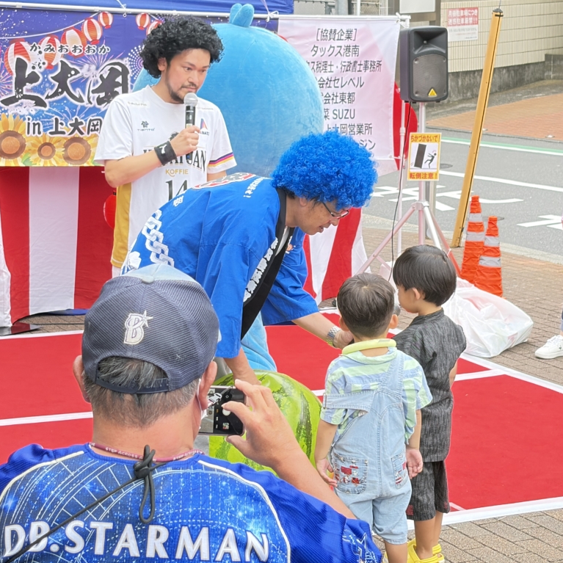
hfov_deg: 22.5
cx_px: 295
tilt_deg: -9.8
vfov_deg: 22.4
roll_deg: +0.9
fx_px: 1417
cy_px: 230
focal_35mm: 77
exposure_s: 1/193
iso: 100
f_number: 1.6
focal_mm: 5.96
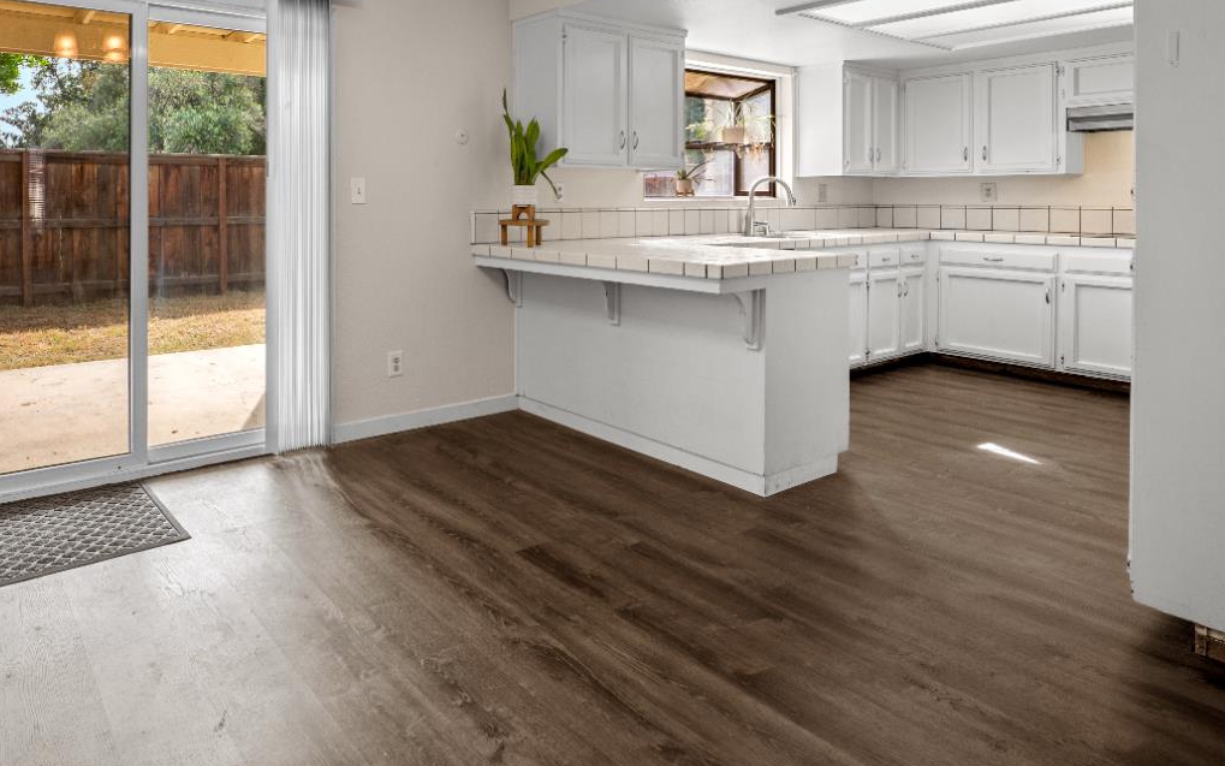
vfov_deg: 55.0
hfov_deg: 77.5
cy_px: 206
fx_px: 701
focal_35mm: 21
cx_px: 340
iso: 250
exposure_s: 1/10
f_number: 9
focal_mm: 14
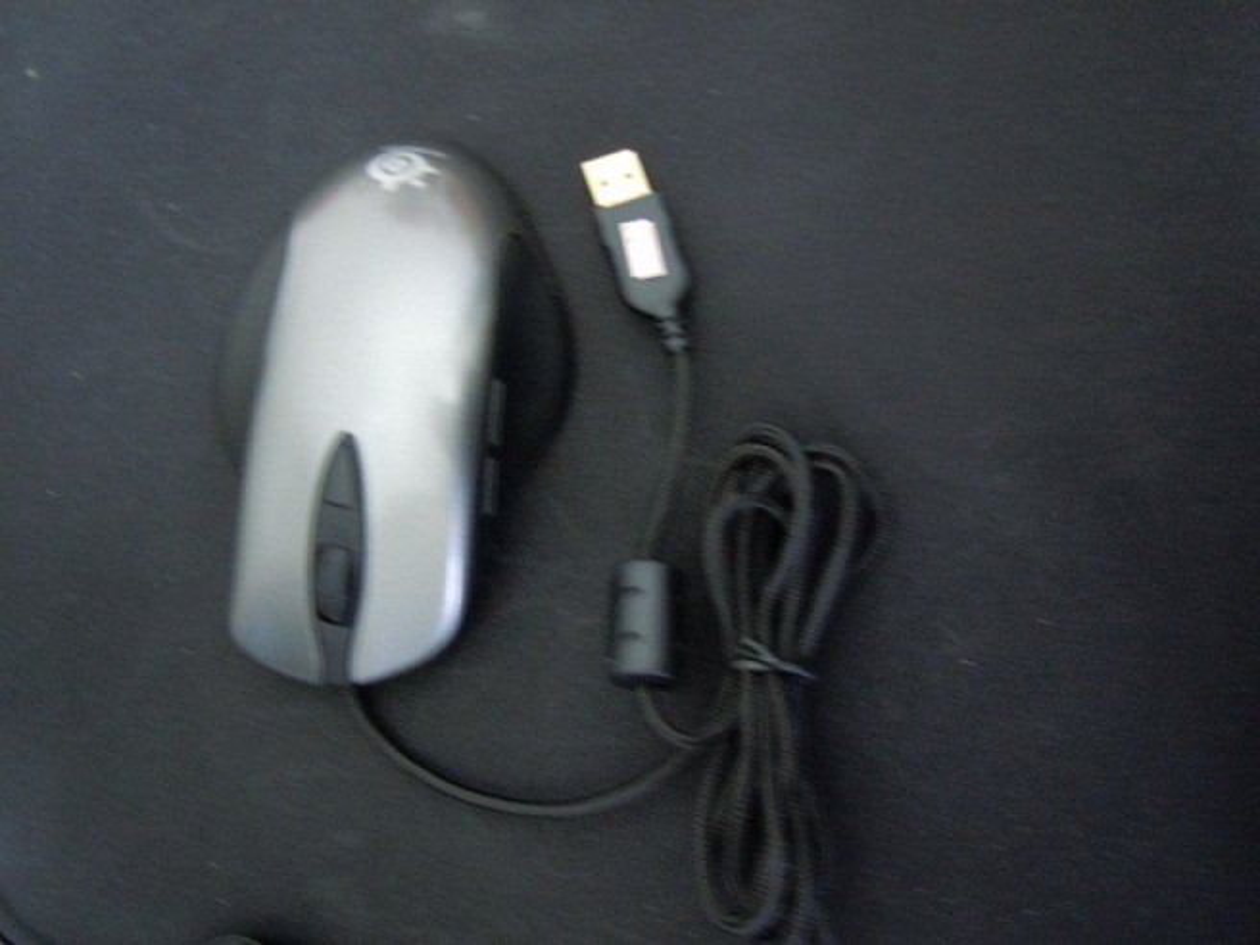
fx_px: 1092
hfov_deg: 60.0
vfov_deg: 46.8
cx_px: 630
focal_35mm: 30
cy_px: 472
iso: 400
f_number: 3.5
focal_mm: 5.4
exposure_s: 1
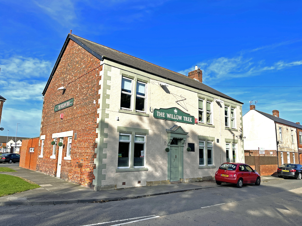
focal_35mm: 26
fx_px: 227
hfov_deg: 67.3
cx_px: 151
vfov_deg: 53.1
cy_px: 113
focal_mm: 5.1
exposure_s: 1/3448
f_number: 1.6
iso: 32
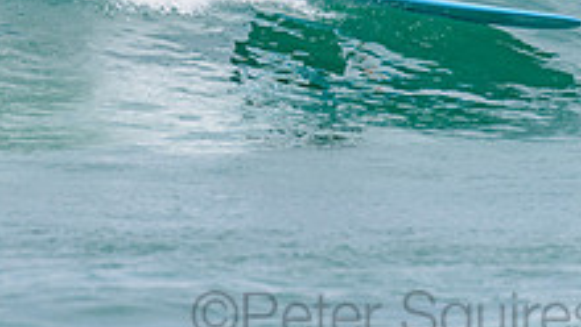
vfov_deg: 0.7
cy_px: -176
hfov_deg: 1.3
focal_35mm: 1693
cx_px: 412
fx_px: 26095
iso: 200
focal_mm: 500
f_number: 5.6
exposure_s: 1/2000
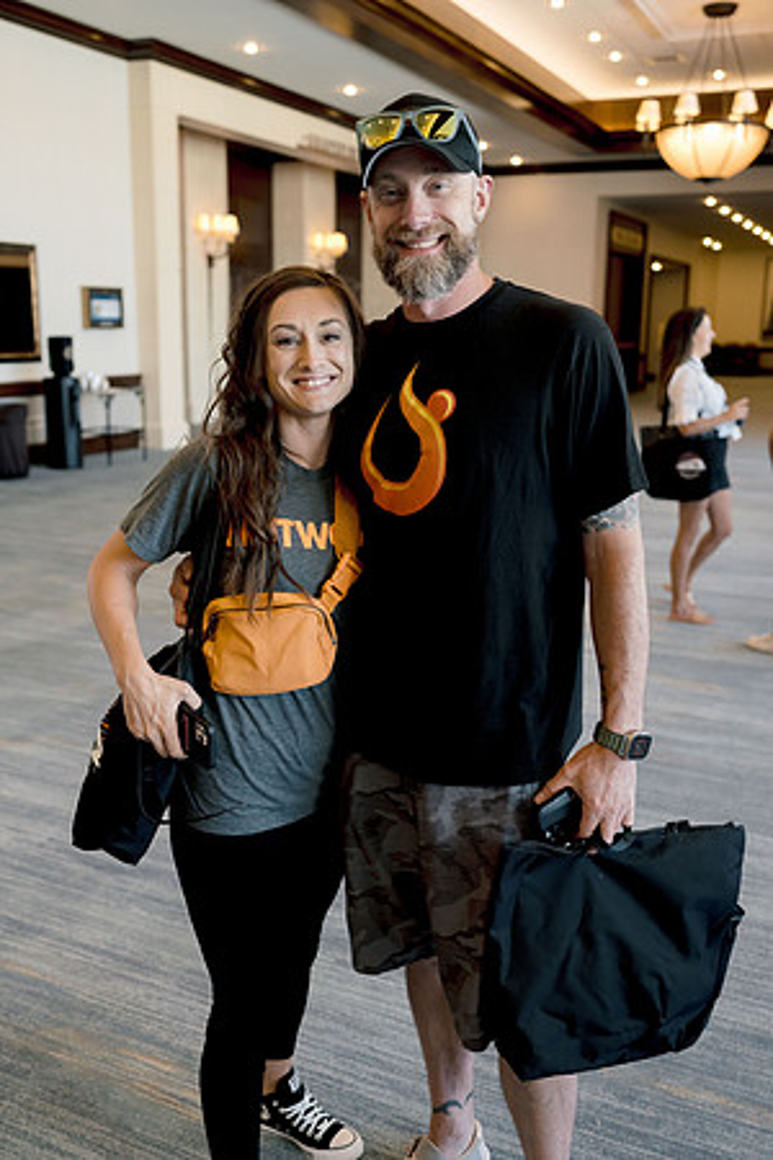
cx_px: 386
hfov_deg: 37.9
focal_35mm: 35
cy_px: 580
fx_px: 1127
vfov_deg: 54.4
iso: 800
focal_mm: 35
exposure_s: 1/125
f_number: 3.2
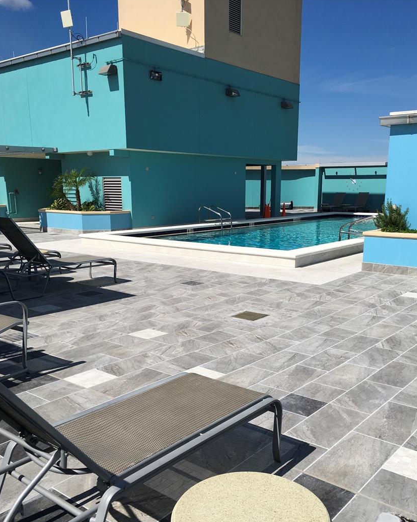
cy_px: 301
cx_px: 217
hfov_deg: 44.5
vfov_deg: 54.0
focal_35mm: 33
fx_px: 509
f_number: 2.2
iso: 25
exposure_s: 1/3344
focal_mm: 4.15
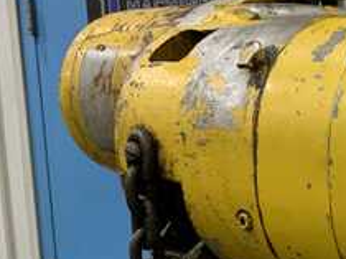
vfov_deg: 17.6
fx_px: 829
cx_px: 384
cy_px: 218
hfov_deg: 22.2
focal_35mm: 83
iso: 125
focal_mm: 3
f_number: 1.8
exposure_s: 1/60
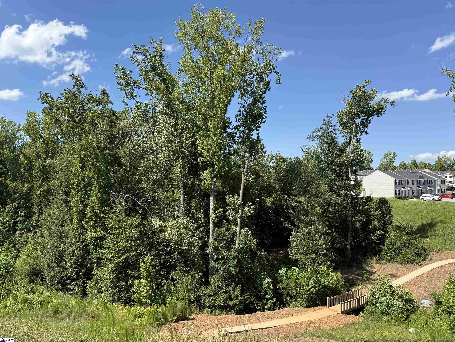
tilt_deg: +3.1
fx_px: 315
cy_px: 171
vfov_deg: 56.8
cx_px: 228
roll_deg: -1.6
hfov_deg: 71.6
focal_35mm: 24
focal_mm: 6.76
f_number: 1.78
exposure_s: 1/2801
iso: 80
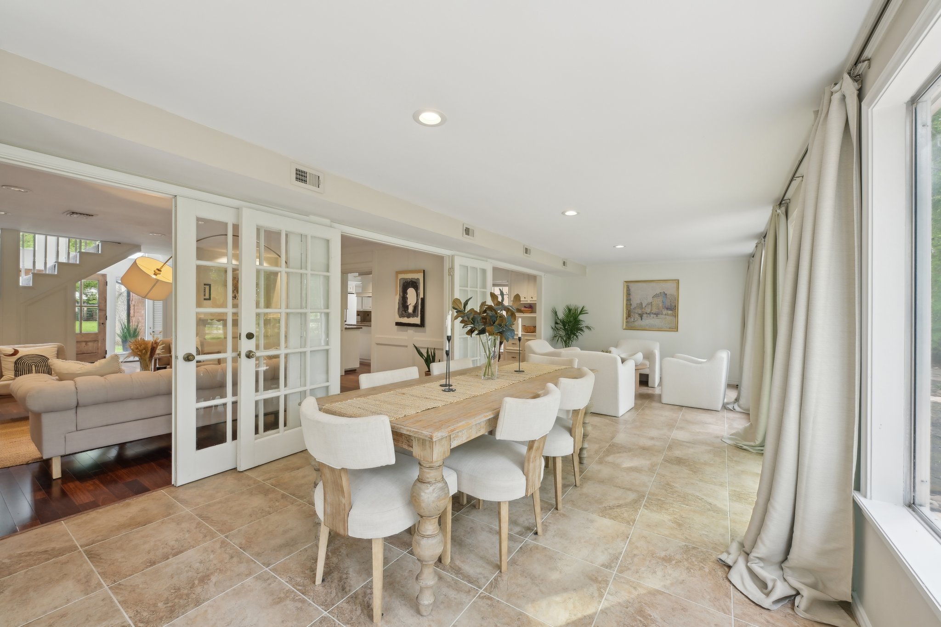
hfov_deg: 104.3
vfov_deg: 81.2
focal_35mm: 14
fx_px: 366
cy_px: 314
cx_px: 470
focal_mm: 14
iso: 400
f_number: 8
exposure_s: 1/40
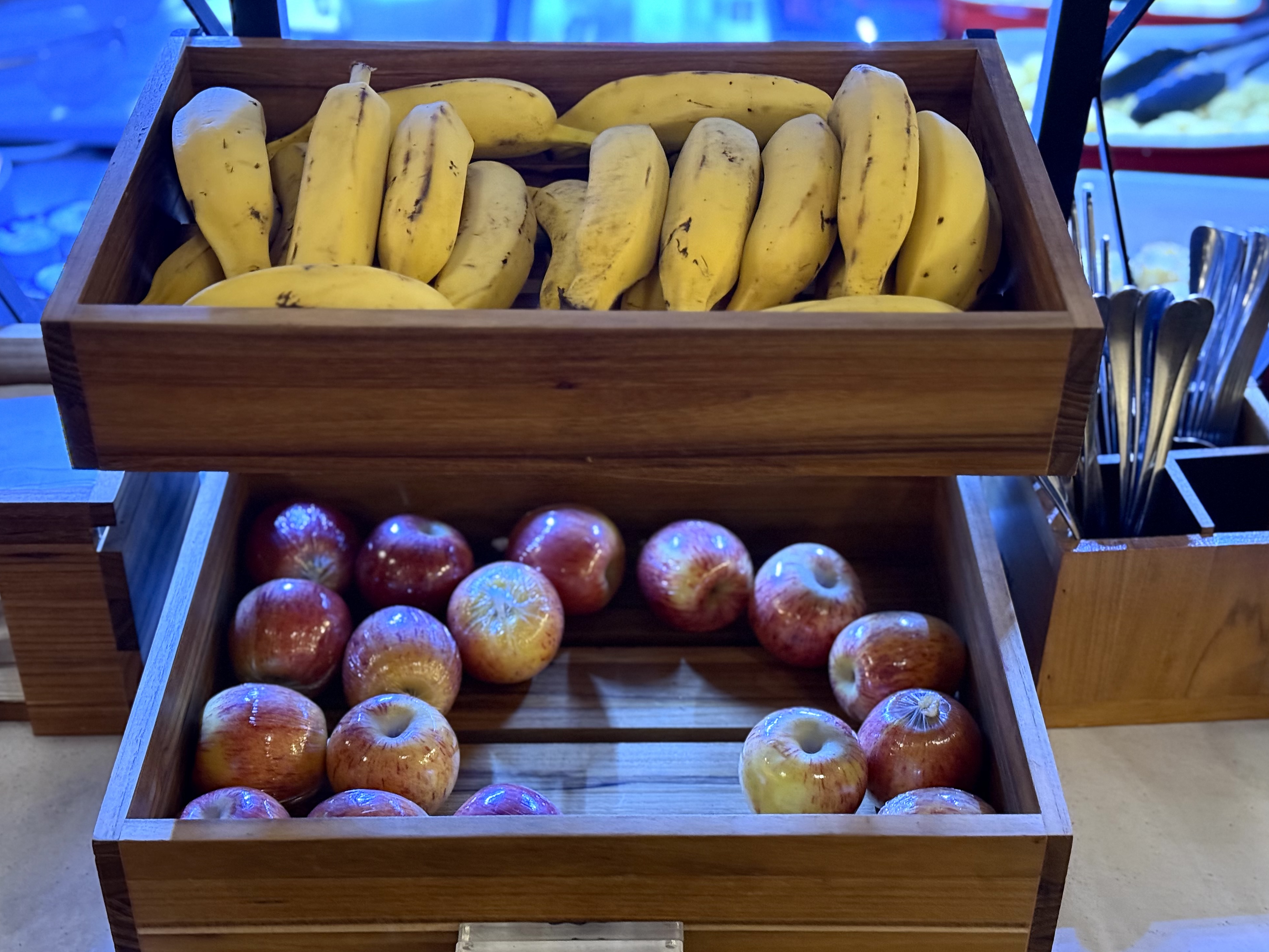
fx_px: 1833
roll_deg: -0.9
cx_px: 626
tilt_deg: -36.5
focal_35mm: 50
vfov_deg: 29.1
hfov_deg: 38.2
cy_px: 480
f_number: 1.78
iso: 500
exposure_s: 1/30
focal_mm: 6.76
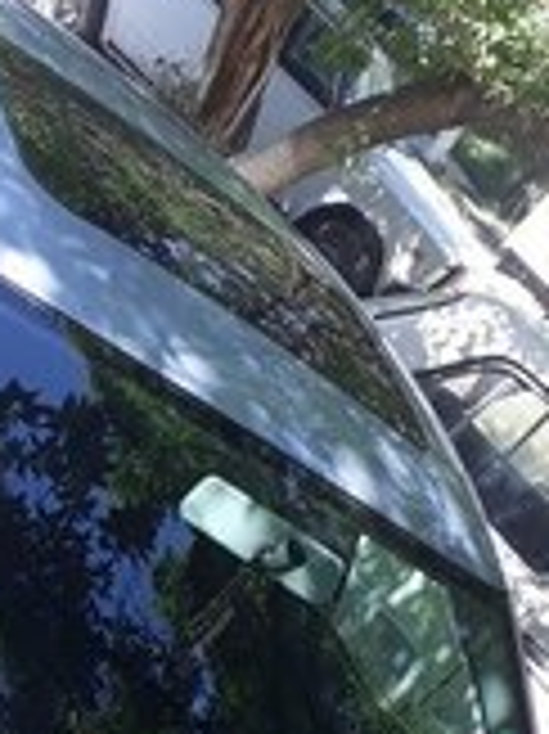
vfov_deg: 21.9
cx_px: 94
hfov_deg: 17.8
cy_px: 910
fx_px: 1736
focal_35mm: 82
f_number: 1.9
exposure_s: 1/351
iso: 40
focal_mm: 3.6
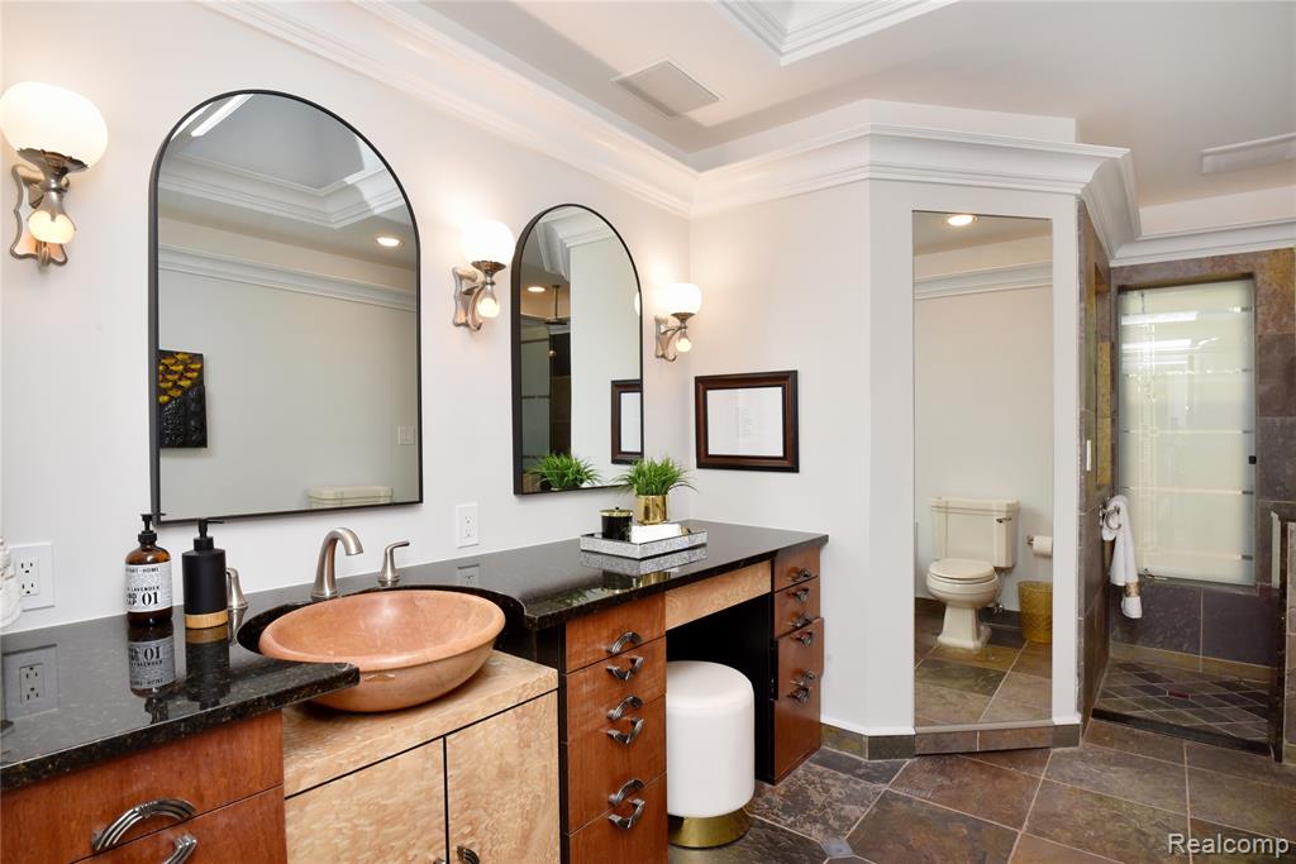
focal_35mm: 17
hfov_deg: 93.3
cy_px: 432
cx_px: 648
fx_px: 612
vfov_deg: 70.5
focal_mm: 17
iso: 800
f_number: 13
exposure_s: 1/60
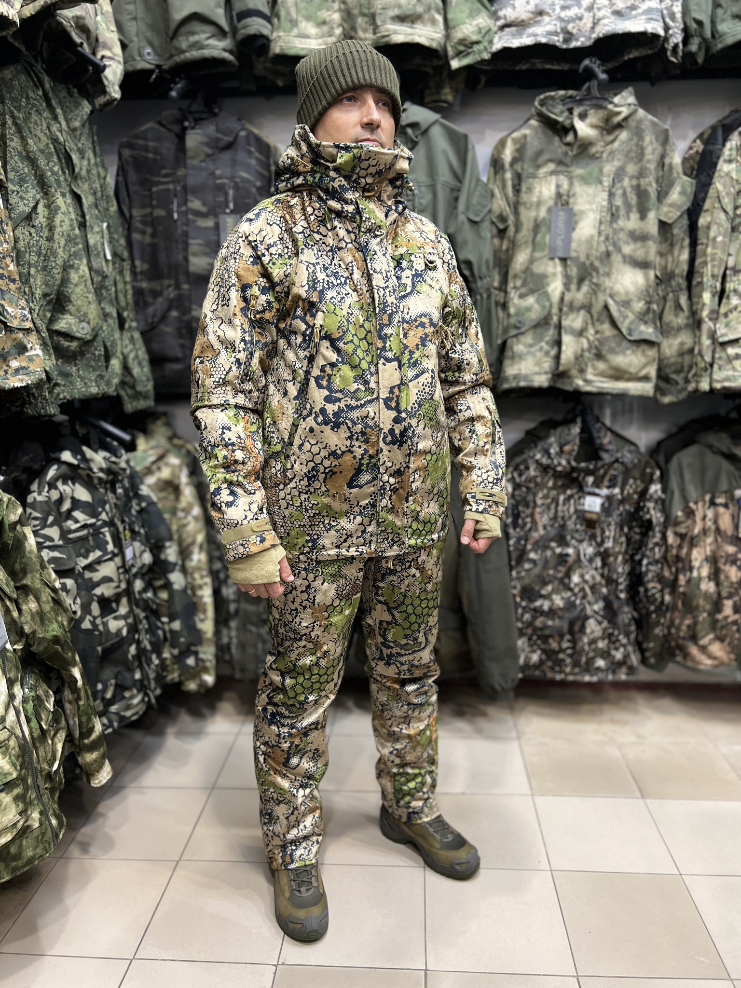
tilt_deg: -11.9
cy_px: 494
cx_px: 370
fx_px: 742
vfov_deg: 67.3
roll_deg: +1.3
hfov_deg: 53.1
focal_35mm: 26
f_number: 1.5
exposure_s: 1/50
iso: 125
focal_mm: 5.7
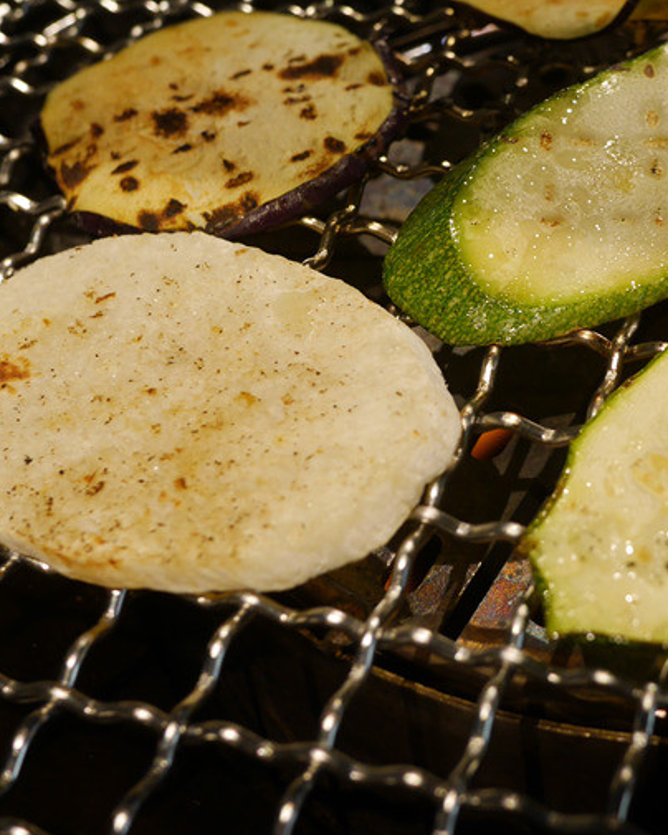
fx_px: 1433
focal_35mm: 58
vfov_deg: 32.3
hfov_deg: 25.8
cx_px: 524
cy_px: 294
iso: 500
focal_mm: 15
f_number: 4.5
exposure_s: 1/60
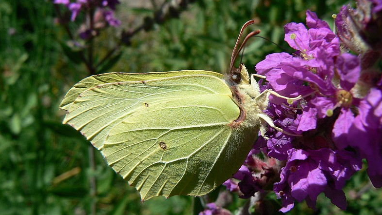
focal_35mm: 40
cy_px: 109
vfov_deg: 29.7
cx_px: 194
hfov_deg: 50.5
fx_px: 405
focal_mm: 6
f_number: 6.3
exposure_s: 1/500
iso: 80
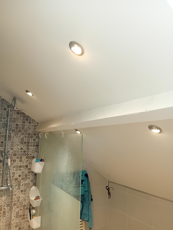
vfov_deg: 67.3
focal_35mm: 26
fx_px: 173
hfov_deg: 53.1
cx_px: 86
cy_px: 115
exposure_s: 1/33.3
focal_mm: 3.98
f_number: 1.8
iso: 400
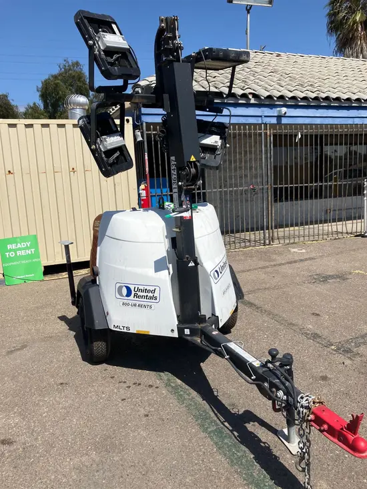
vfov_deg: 63.4
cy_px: 244
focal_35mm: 28
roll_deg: +2.1
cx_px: 184
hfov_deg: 49.8
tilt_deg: -7.7
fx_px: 396
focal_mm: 3.99
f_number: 1.8
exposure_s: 1/3247
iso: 32
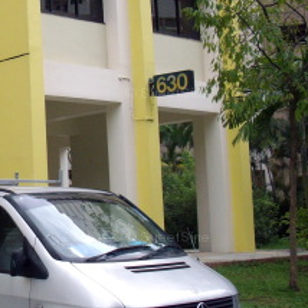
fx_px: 846
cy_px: 95
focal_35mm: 84
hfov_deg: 19.5
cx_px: -55
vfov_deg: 20.5
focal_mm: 6.2
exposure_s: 1/100
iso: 160
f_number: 2.8
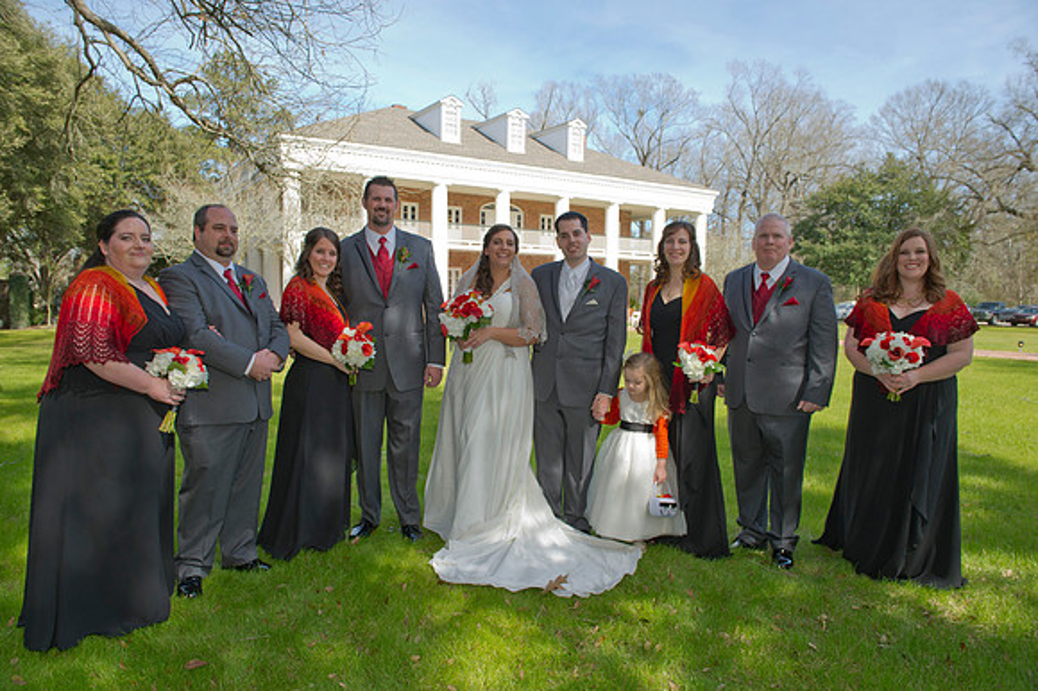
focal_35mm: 24
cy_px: 346
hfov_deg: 73.8
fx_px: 692
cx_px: 519
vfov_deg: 53.1
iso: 200
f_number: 5.6
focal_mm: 24
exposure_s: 1/250
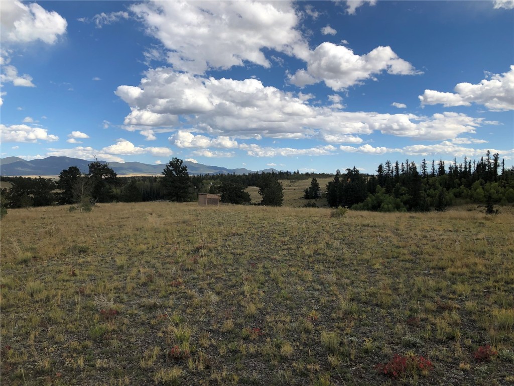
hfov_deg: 63.4
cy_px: 193
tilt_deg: -3.3
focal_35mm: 28
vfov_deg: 49.7
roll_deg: +0.7
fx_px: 416
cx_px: 257
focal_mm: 3.99
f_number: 1.8
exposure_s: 1/2288
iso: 20
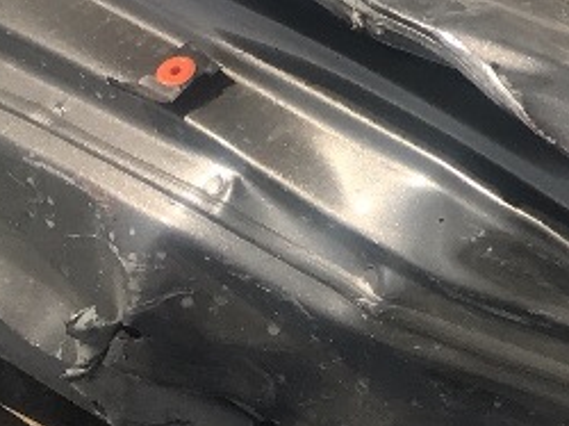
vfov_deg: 12.3
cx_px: 990
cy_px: -273
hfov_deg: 15.3
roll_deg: +26.1
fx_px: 1856
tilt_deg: -25.0
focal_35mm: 113
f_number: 1.8
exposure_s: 1/2660
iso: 20
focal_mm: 3.99
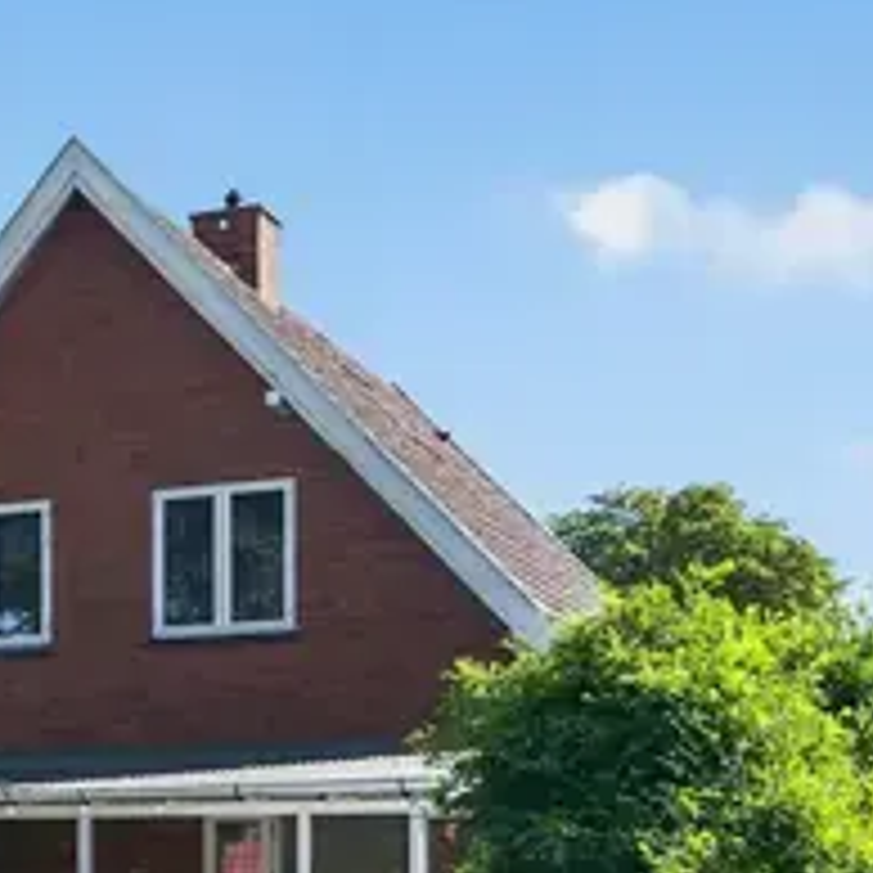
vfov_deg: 21.3
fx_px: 2254
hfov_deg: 20.0
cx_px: -284
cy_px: 842
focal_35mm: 79
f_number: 8
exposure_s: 1/200
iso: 400
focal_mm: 30
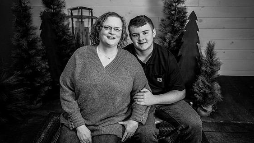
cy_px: 61
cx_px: 125
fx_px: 209
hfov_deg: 62.6
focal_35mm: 31
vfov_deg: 37.7
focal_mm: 28
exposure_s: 1/250
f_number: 3.5
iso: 250
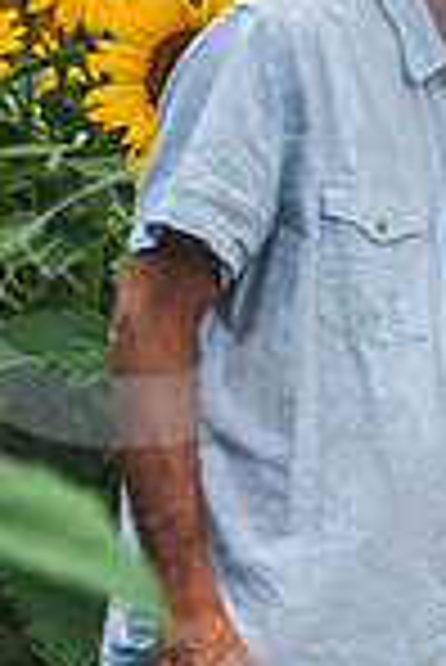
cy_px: 212
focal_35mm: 167
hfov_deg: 8.2
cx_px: 491
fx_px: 3096
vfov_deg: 12.3
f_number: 2.8
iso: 200
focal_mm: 55
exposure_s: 1/250
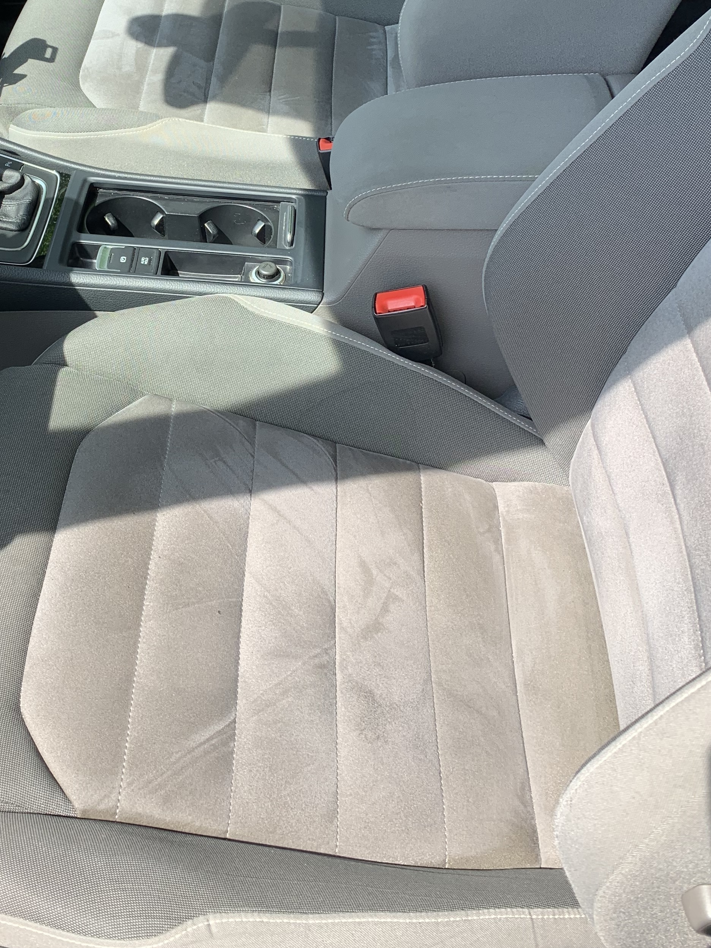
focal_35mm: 42
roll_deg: +4.7
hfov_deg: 33.9
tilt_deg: -40.6
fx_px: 1150
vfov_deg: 43.3
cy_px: 228
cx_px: 216
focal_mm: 4.25
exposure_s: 1/333
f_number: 1.8
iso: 25
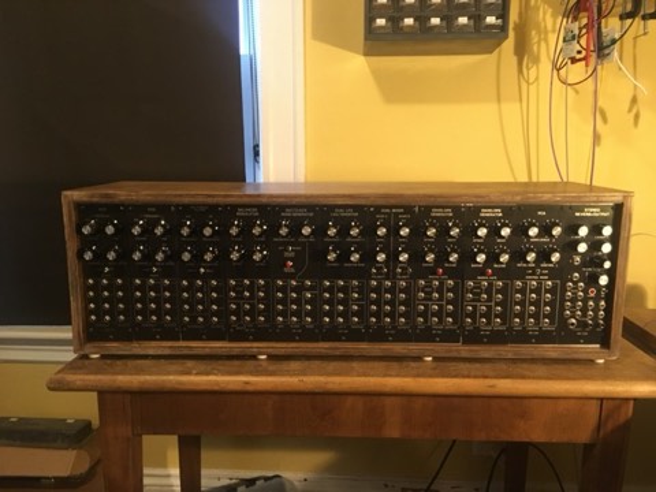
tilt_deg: -7.6
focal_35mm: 29
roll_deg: +0.1
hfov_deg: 61.7
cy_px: 246
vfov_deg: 48.2
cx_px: 328
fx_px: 550
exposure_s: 1/15
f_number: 2.2
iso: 200
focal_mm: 4.15
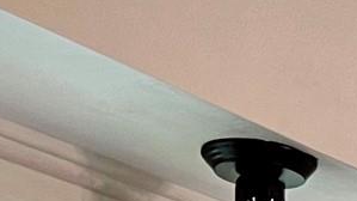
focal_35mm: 194
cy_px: 878
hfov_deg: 9.2
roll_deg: -0.5
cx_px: 1012
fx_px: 1836
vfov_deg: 5.3
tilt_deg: -3.4
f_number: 1.5
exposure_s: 1/60
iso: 100
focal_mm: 5.7
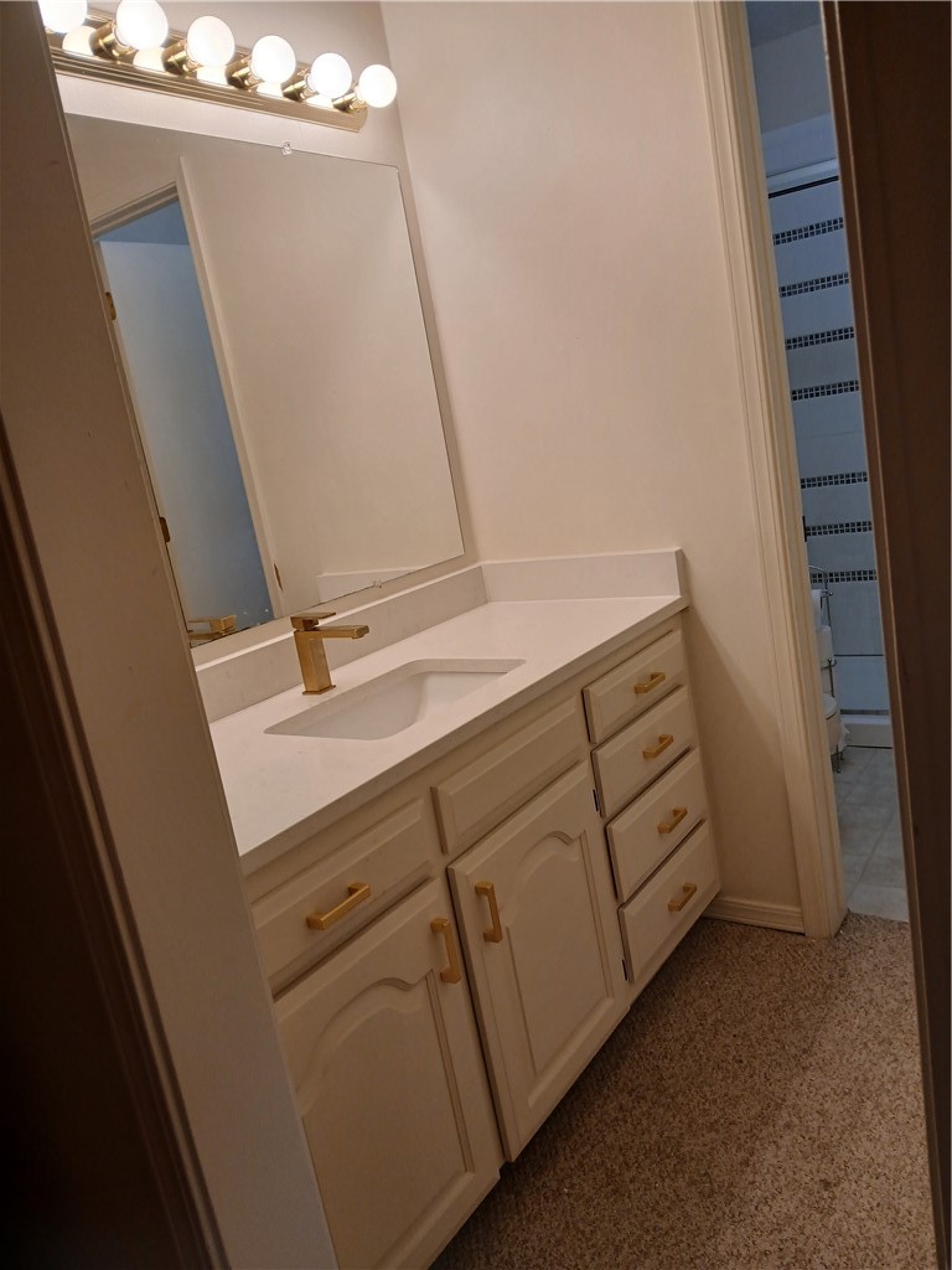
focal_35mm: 26
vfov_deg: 67.3
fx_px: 953
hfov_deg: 53.1
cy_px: 635
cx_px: 476
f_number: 1.8
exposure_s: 1/60
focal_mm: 3.98
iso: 64
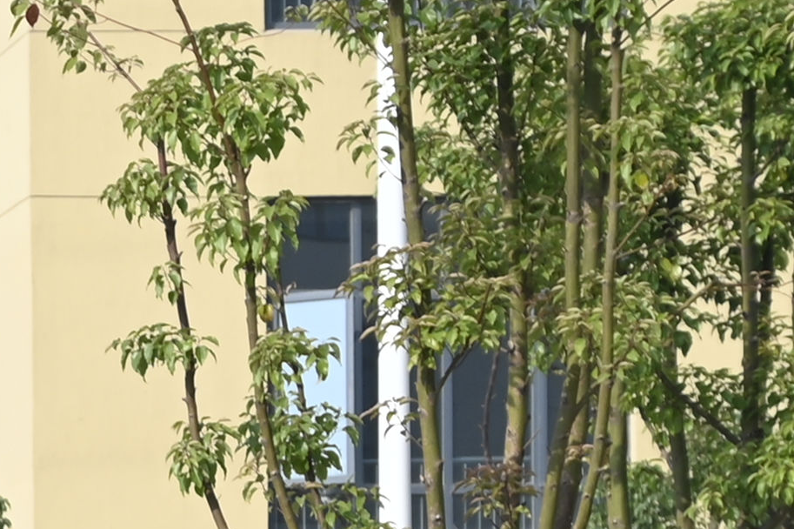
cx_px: -1356
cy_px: 1282
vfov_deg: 4.6
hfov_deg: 6.6
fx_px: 6371
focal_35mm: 289
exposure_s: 1/320
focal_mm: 44
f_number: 6.3
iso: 100
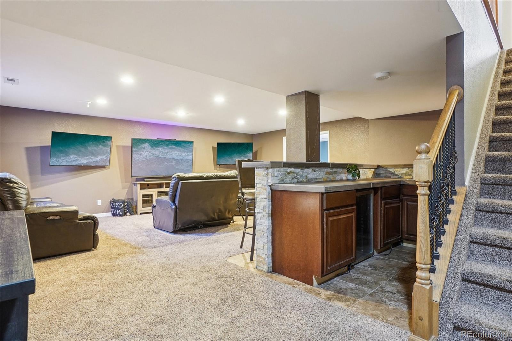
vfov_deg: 67.4
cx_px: 256
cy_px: 170
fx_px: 256
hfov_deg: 90.0
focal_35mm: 18
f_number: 8
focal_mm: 12
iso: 400
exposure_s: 1/1.25
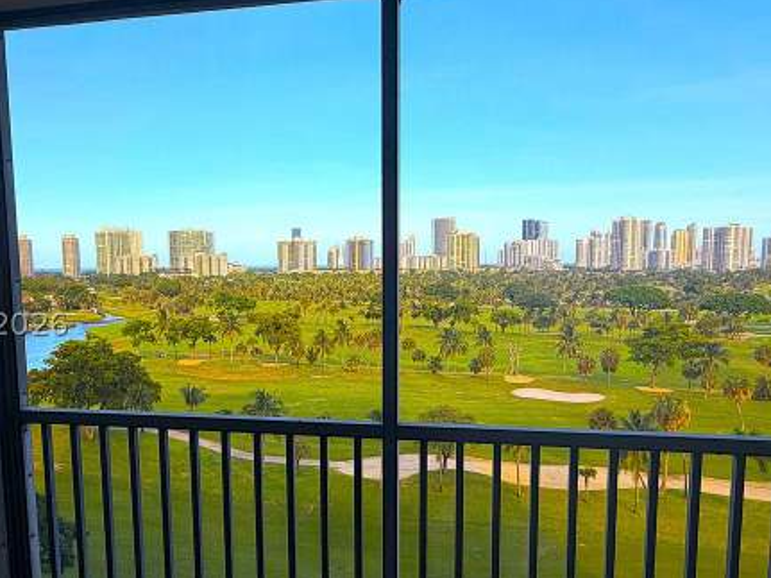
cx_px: 342
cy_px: 324
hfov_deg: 67.1
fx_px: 579
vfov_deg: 52.9
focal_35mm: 26
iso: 50
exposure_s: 1/502
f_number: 2.2
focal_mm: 2.22
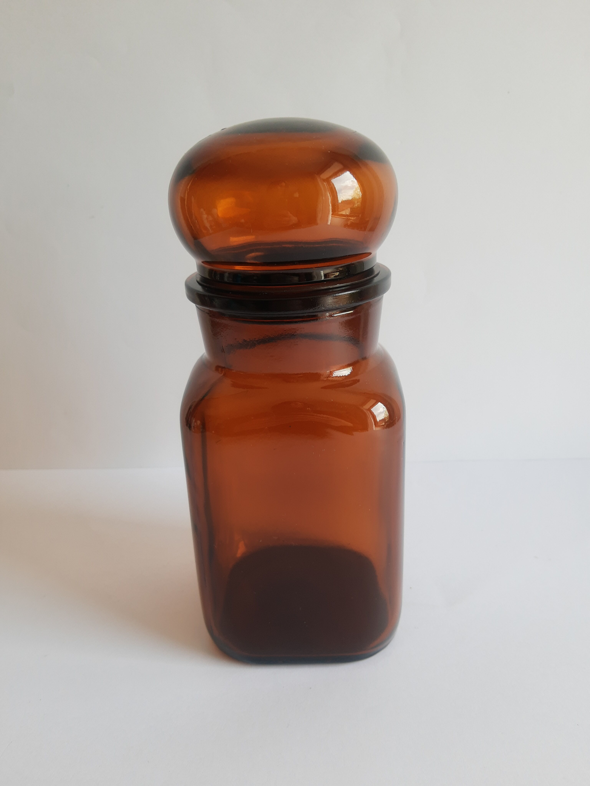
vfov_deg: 67.3
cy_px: 393
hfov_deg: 53.1
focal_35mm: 26
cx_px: 295
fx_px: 591
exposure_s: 1/121
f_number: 1.8
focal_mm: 3.95
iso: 40
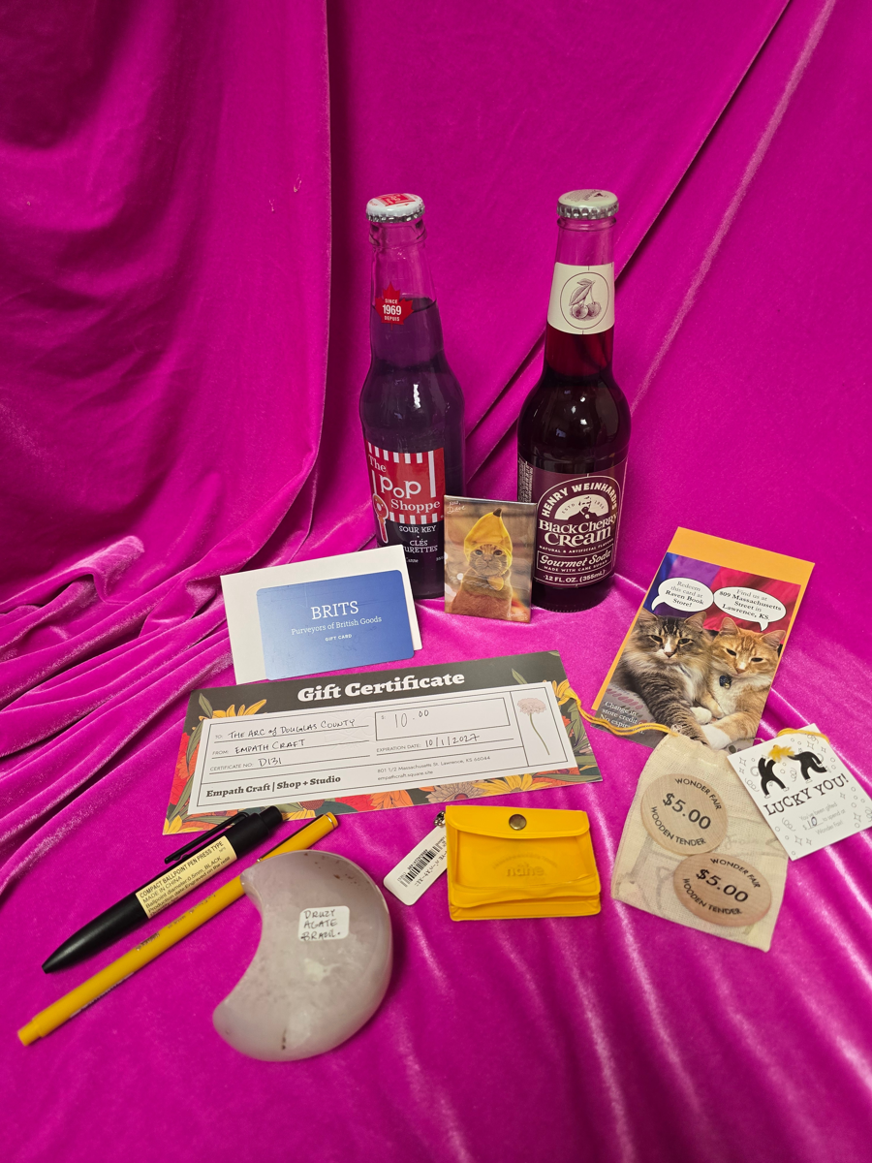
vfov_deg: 73.9
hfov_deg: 58.9
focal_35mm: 23
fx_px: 773
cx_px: 436
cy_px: 582
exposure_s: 1/120
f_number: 1.7
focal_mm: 6.3
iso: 400
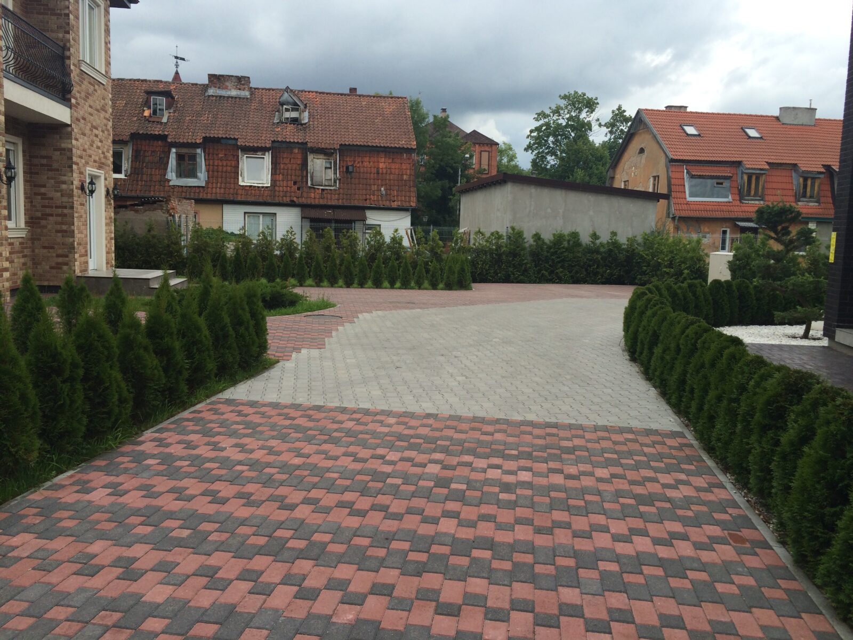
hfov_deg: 60.0
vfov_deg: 46.8
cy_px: 320
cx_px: 426
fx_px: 739
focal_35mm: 30
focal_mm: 4.12
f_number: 2.2
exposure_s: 1/892
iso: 32
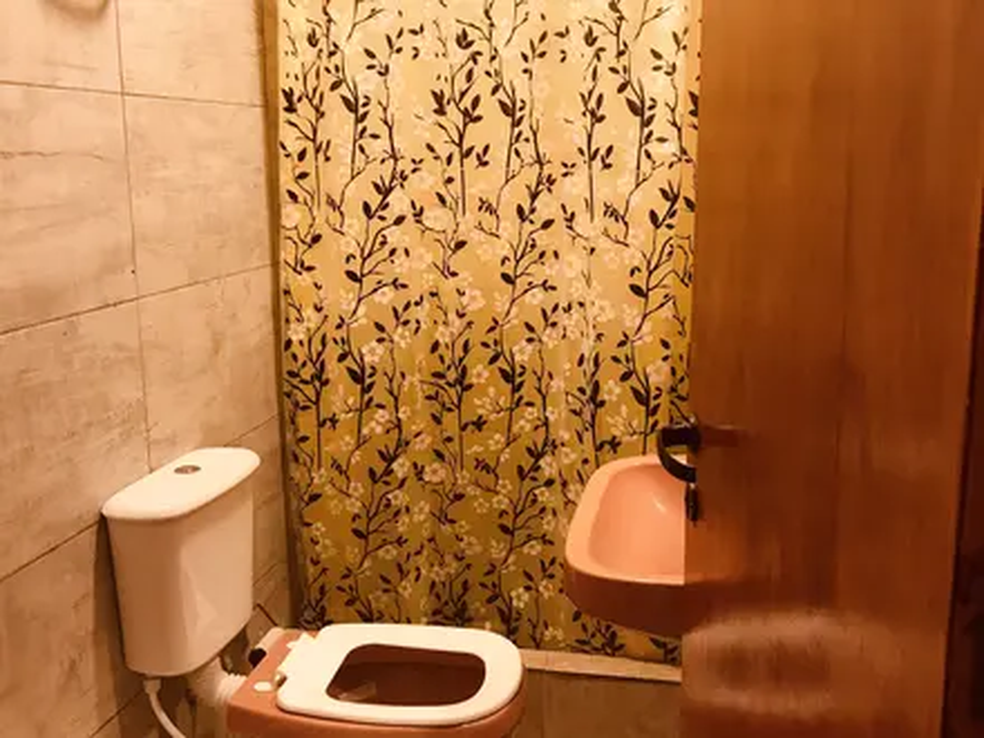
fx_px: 796
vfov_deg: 49.7
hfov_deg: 63.4
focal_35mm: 28
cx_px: 492
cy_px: 369
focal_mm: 3.99
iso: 50
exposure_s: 1/17
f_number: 1.8
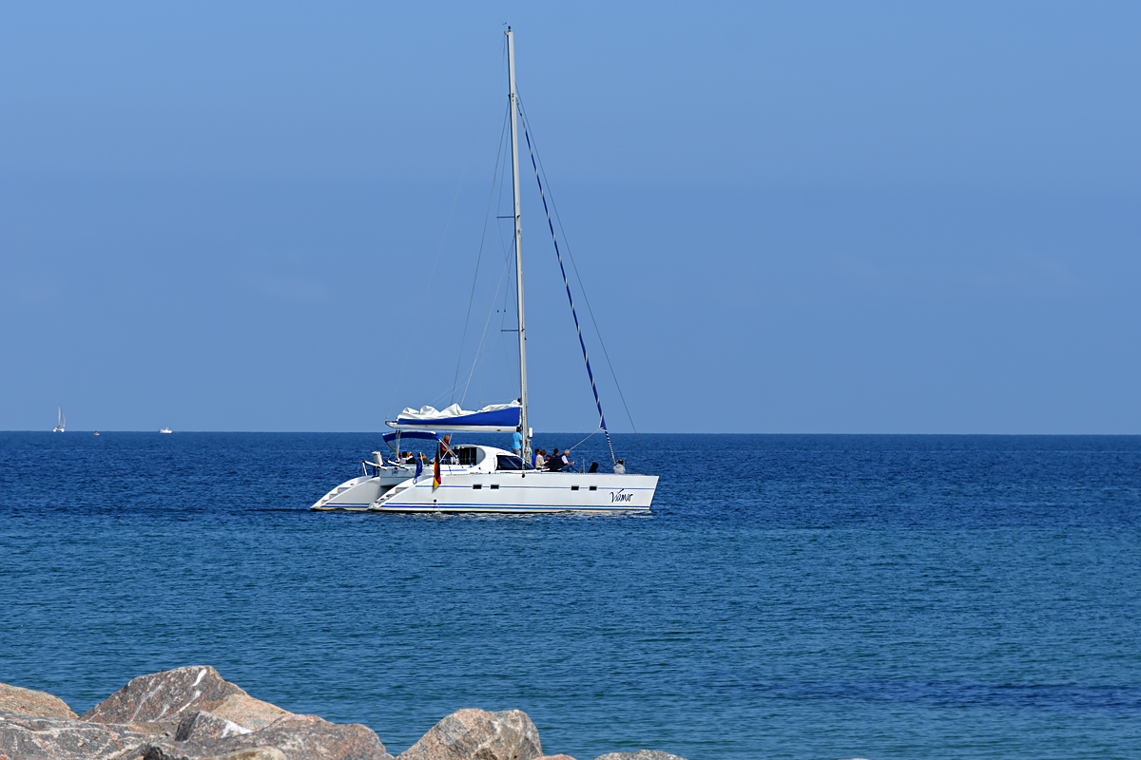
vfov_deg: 11.4
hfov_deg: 17.1
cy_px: 380
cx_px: 570
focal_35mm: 120
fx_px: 3803
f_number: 7.1
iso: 100
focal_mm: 80
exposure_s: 1/500
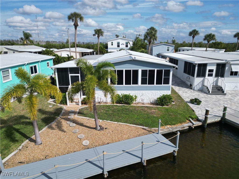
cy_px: 90
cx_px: 120
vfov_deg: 56.8
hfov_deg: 71.6
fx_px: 166
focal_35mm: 24
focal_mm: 6.72
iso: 130
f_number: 1.7
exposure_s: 1/5000
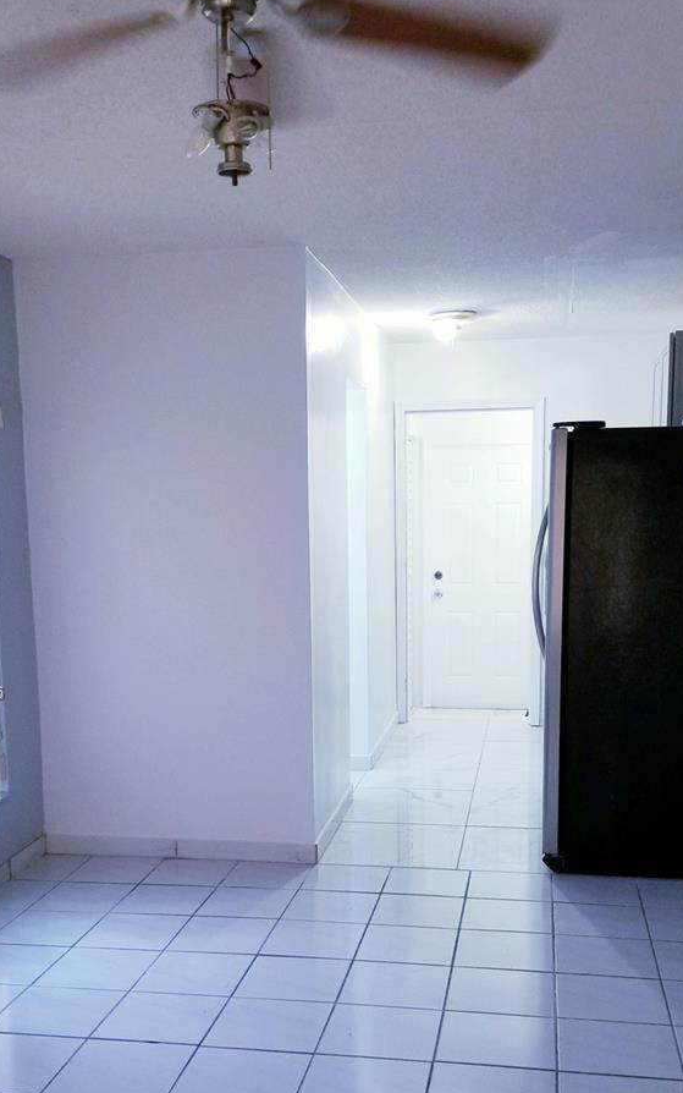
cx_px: 327
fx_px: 1102
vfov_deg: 52.1
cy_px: 694
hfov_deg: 34.4
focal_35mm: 37
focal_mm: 4.25
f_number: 1.7
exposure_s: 1/30
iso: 160
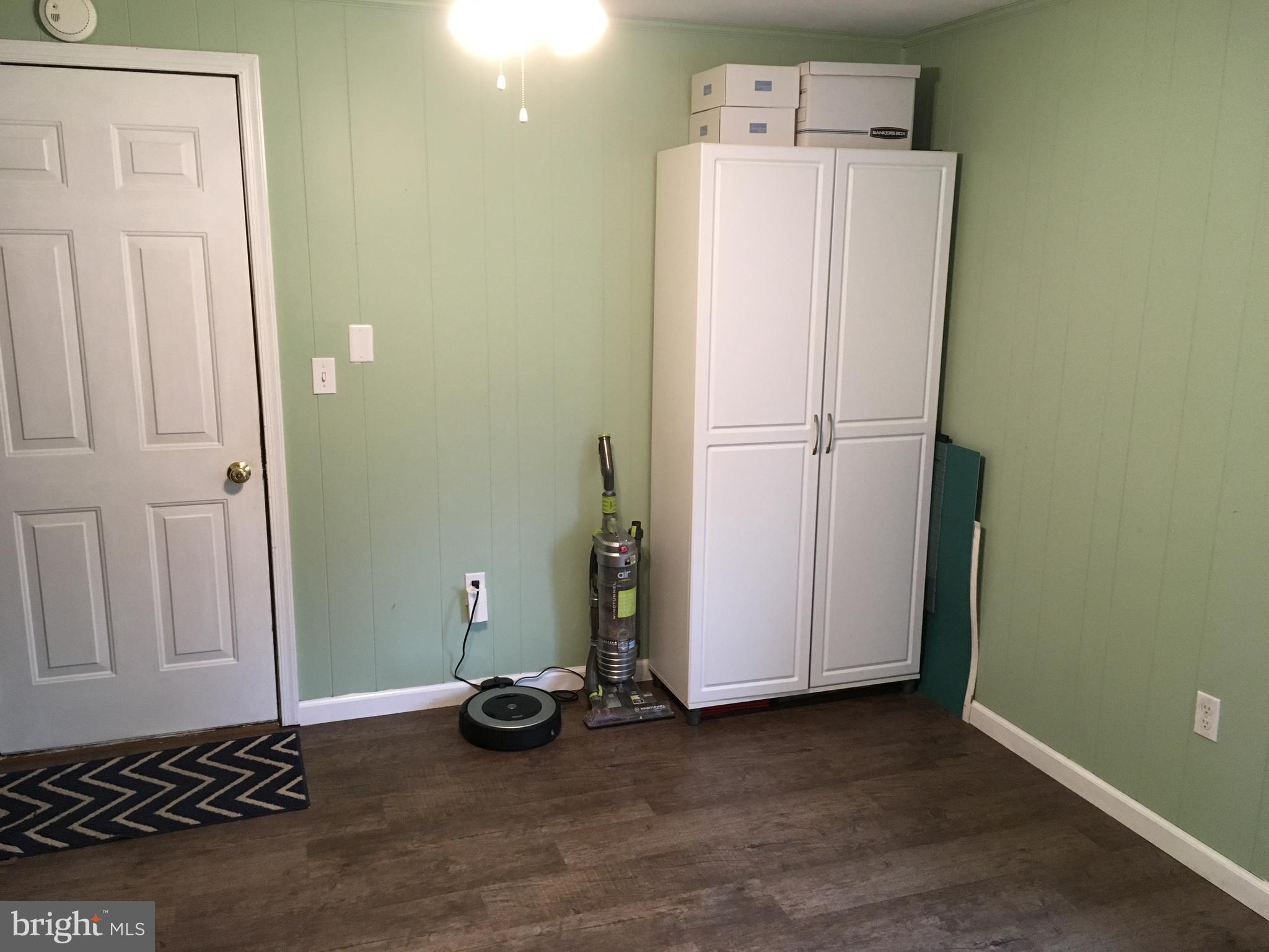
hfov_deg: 61.7
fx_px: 1063
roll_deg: -0.3
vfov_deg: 48.2
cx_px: 634
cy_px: 476
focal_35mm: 29
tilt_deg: -13.1
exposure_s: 1/30
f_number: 2.2
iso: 125
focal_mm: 4.15
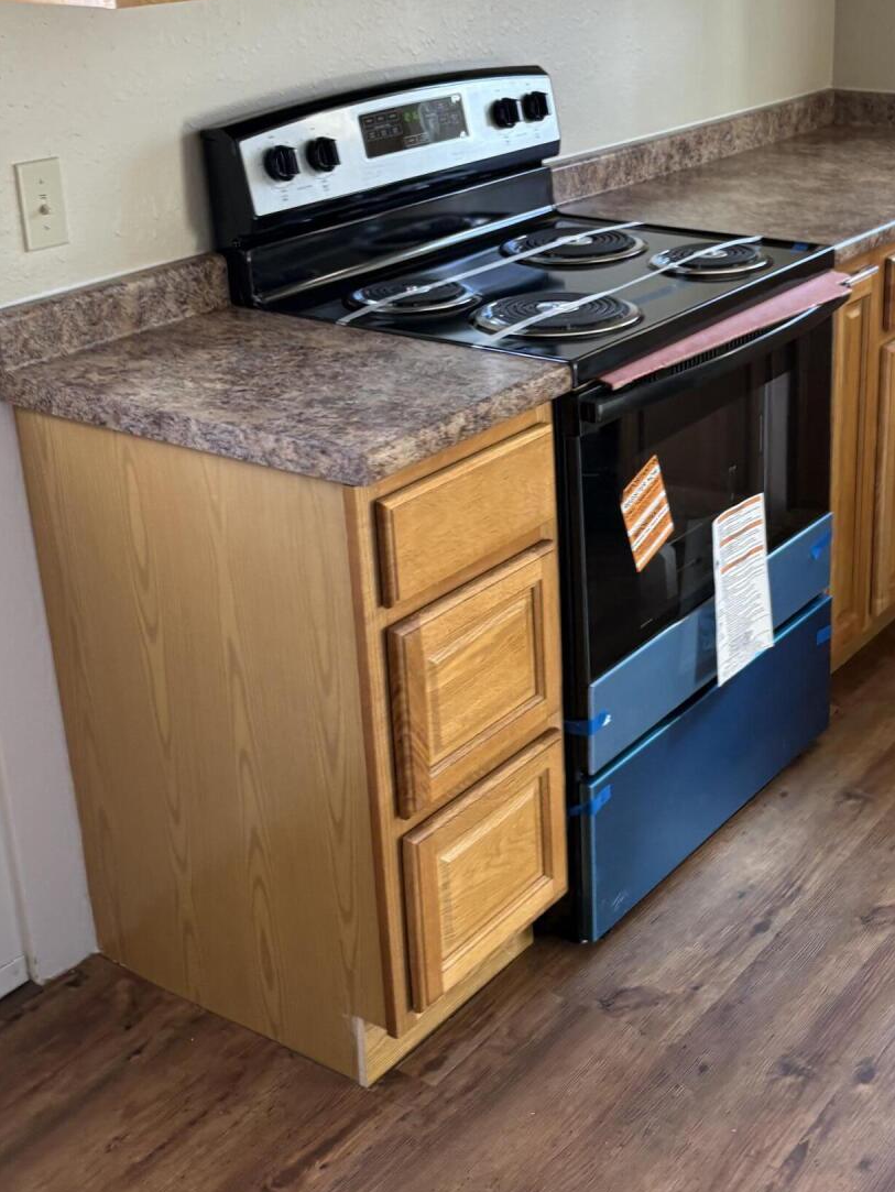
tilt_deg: -21.6
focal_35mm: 48
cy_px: 502
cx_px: 647
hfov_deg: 29.9
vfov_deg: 39.5
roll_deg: +2.0
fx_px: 1654
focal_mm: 5.96
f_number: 1.6
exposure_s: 1/77
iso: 125
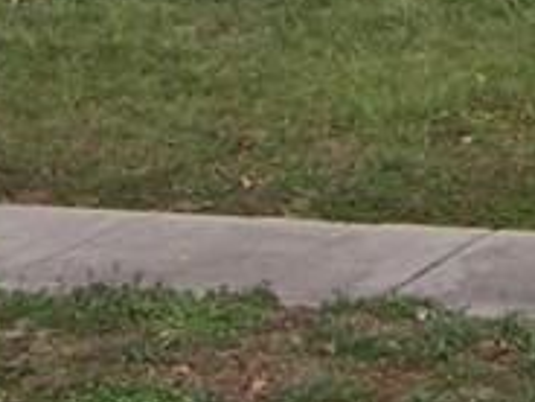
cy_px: -556
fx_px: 2844
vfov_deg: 7.5
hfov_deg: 10.5
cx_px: 704
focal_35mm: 184
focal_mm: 5.5
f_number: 5.6
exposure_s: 1/750
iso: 80
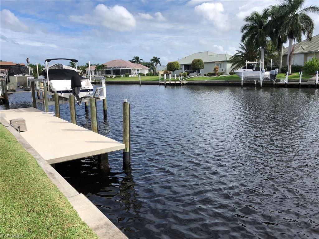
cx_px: 160
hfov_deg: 63.4
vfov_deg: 49.7
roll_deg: +3.6
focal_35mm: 28
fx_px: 258
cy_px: 120
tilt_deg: -8.4
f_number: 1.8
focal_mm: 4
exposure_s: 1/2000
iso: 20
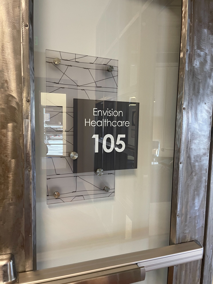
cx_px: 106
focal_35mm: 26
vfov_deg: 67.3
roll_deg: -1.1
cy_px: 142
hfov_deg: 53.1
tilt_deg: -5.5
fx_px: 213
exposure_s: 1/60
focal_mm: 5.1
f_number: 1.6
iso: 250
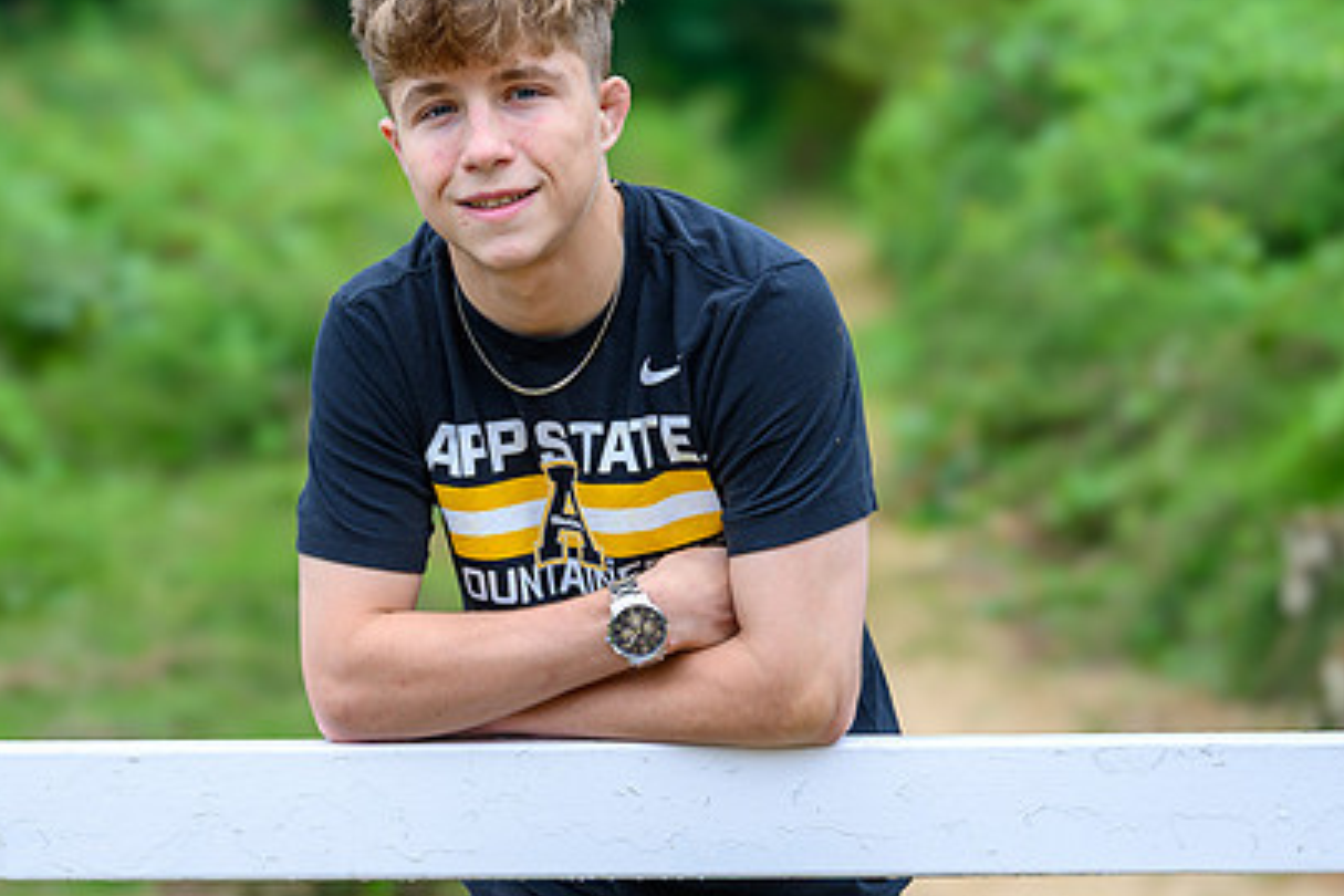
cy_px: 389
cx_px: 450
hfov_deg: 15.2
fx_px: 5040
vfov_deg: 10.2
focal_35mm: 135
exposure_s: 1/200
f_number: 3.2
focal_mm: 70
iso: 125
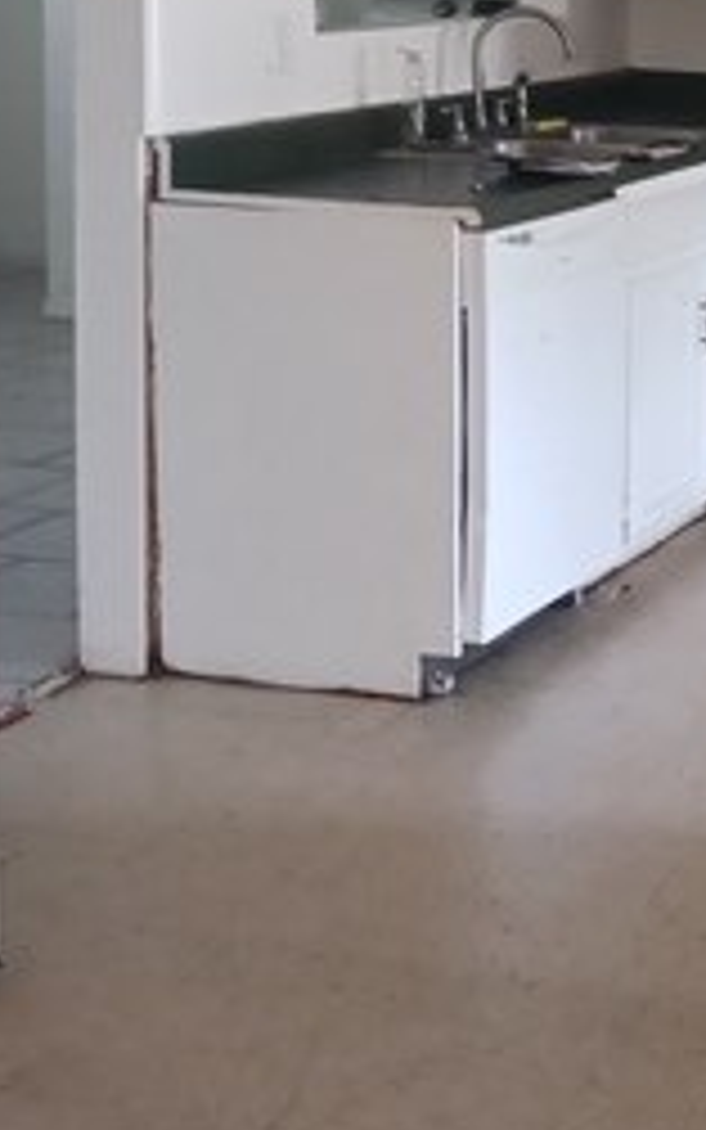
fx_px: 2246
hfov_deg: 16.4
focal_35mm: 73
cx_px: 1043
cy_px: 221
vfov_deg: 27.6
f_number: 1.8
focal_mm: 4
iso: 500
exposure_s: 1/20
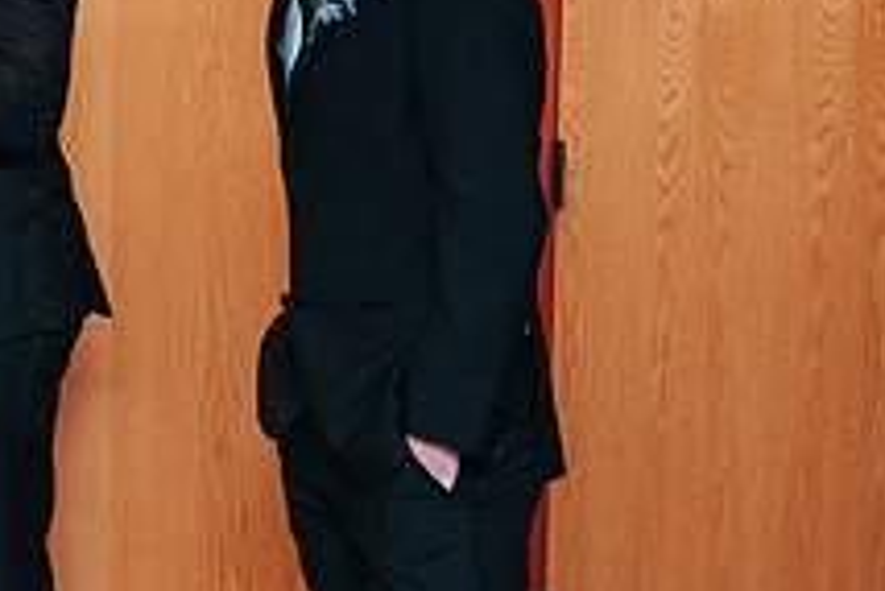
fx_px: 2263
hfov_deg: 20.3
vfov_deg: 14.7
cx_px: -261
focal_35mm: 92
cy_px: 43
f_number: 4
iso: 900
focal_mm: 34
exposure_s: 1/200
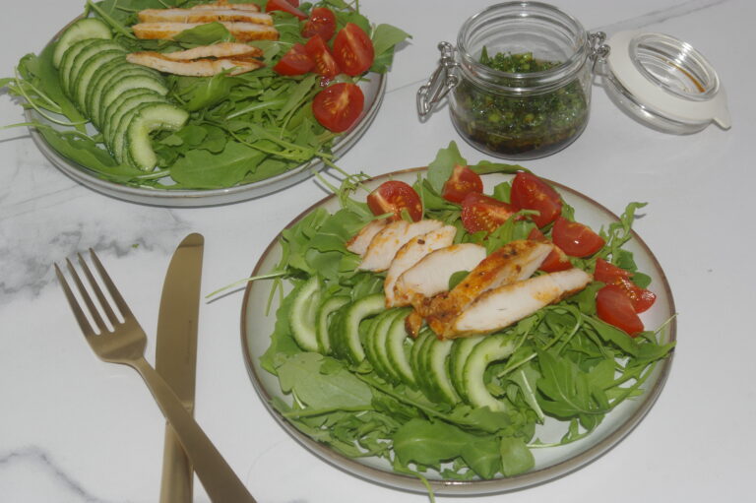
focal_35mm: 64
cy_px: 252
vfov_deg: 21.1
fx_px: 1354
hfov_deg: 31.2
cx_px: 378
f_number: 13
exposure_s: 1/60
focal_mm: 43
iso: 200
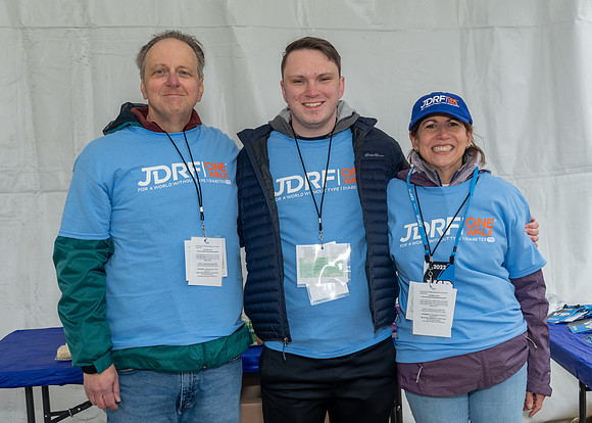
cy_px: 204
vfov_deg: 26.0
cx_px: 323
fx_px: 915
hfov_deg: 35.8
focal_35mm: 54
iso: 250
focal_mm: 31
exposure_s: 1/250
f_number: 6.3
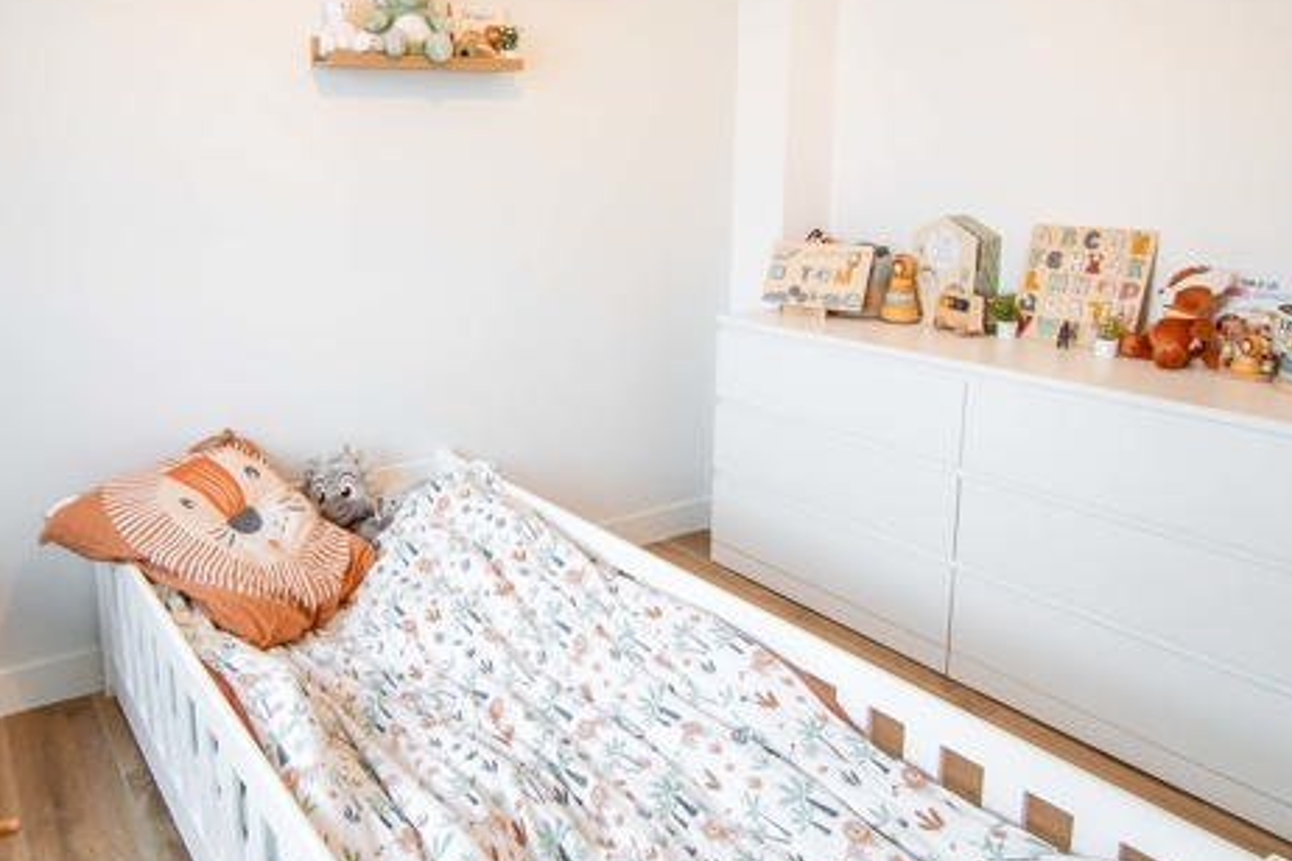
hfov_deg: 68.1
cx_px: 470
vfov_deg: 48.9
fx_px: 933
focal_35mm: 26
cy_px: 301
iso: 640
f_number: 4.5
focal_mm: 10
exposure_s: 1/60
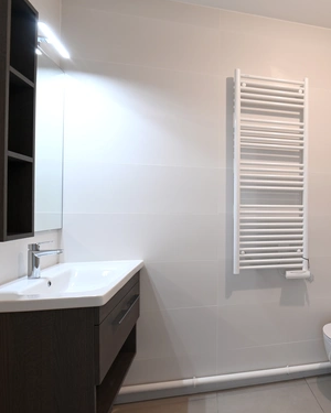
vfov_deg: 70.3
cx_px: 293
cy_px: 202
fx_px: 294
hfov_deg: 52.2
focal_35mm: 24
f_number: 11
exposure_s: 1/2
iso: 200
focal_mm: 16
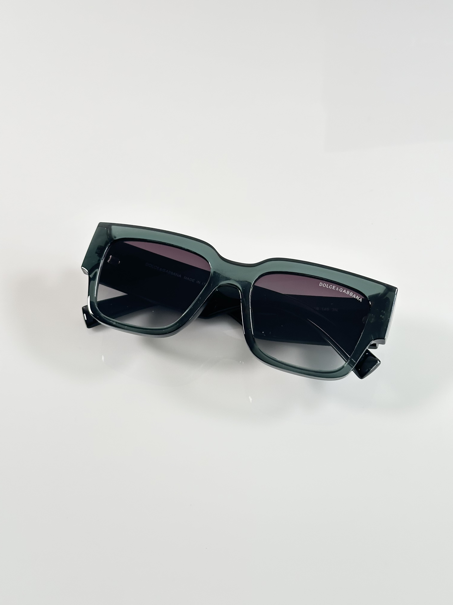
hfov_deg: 30.3
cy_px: 302
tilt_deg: -53.4
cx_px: 226
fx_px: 838
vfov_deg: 39.7
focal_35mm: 48
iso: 64
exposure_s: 1/100
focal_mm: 6.86
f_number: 1.78
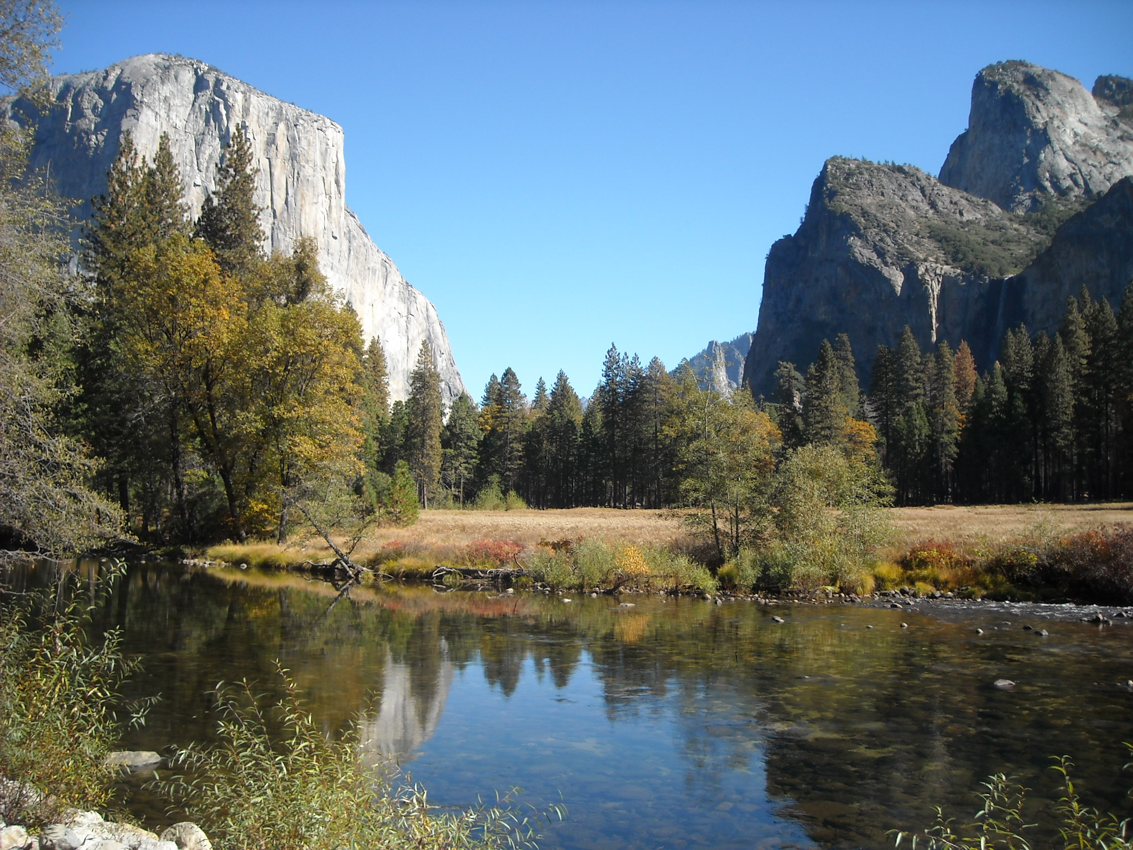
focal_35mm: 35
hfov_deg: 52.6
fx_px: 1146
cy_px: 425
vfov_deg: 40.7
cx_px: 566
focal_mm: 5.7
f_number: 5.6
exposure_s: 1/141
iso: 64
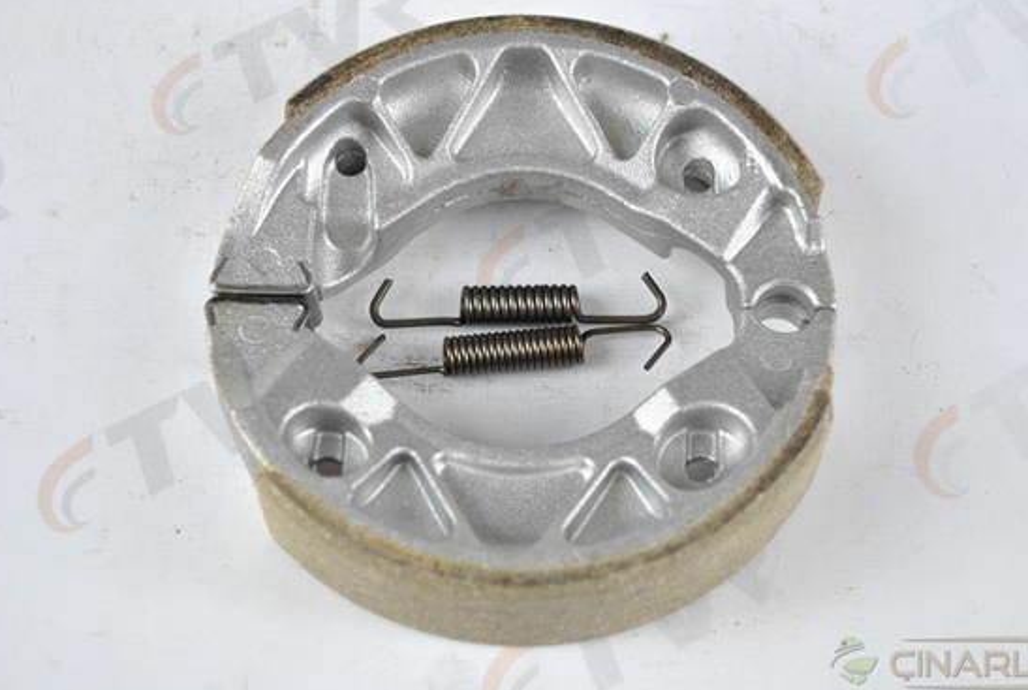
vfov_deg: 19.0
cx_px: 538
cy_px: 329
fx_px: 2060
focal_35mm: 72
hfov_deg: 28.0
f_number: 5.6
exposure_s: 1/15
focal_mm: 44
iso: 200
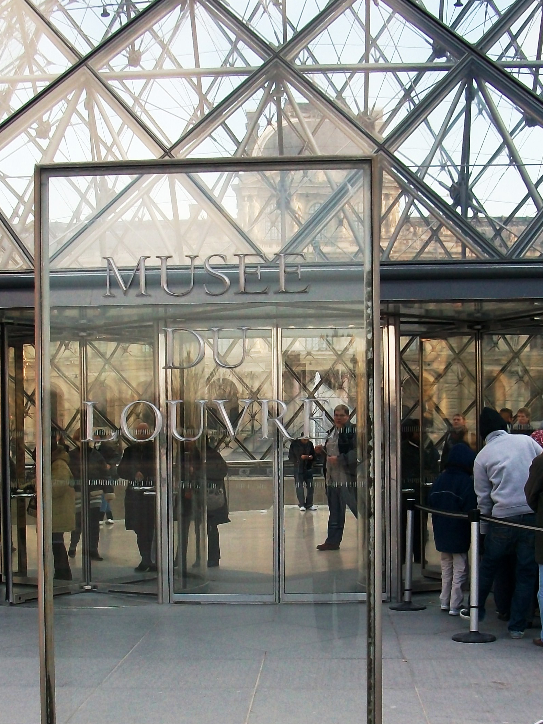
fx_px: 1171
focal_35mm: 56
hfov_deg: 26.0
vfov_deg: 34.1
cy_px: 478
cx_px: 204
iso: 80
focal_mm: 5.7
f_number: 2.8
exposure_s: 1/250
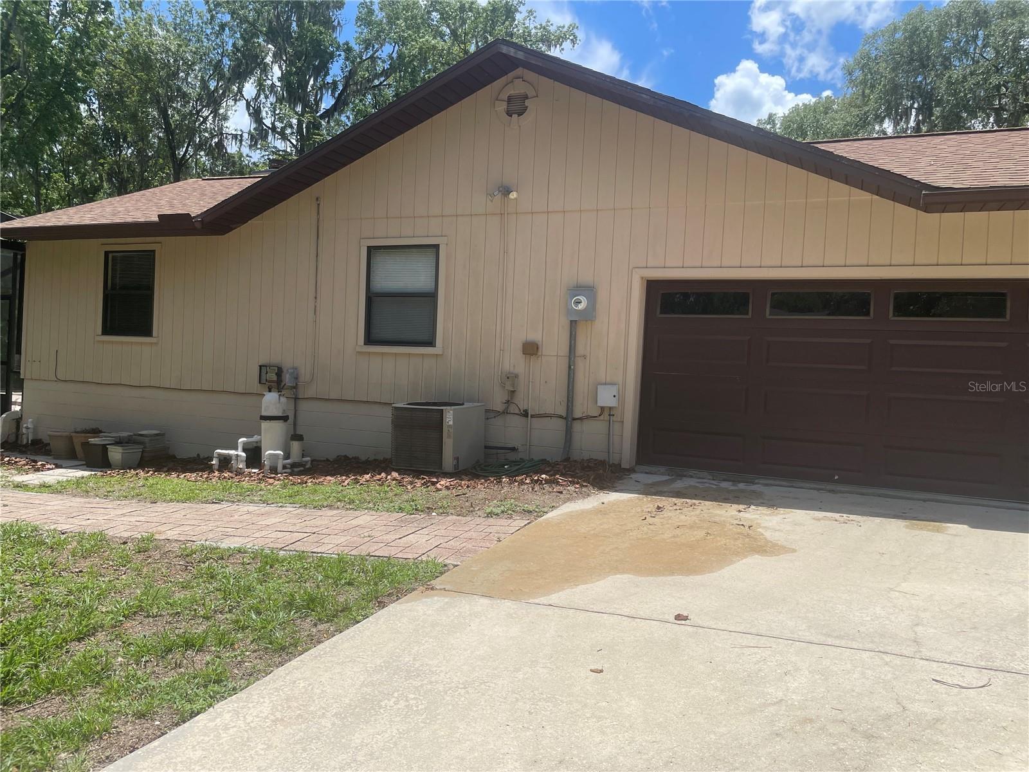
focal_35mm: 26
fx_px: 773
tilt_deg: +0.3
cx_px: 514
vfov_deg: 53.1
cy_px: 386
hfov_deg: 67.3
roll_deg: -2.7
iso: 32
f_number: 1.6
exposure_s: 1/4292
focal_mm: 4.2
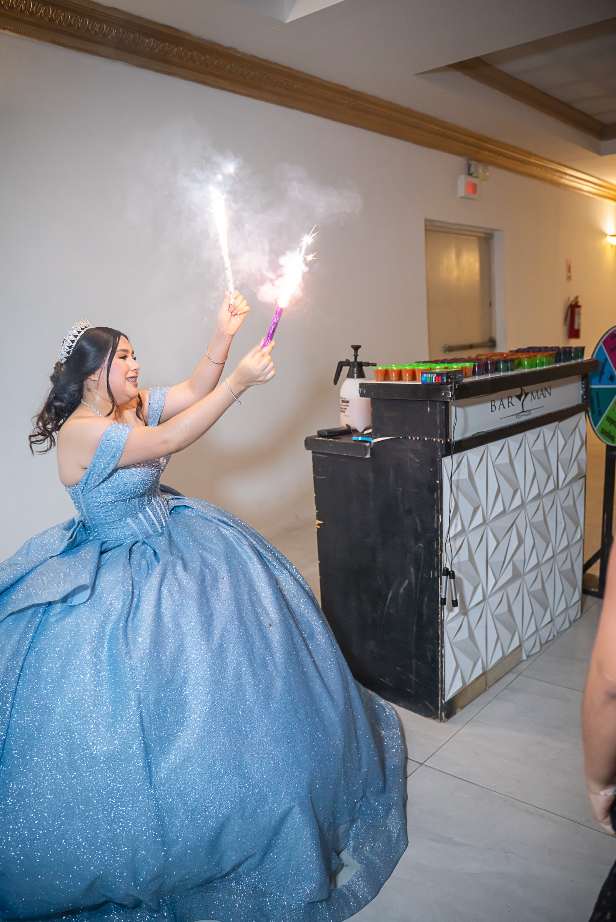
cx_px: 308
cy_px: 461
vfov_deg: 65.5
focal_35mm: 28
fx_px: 718
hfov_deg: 46.4
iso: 1250
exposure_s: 1/100
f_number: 2.8
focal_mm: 28
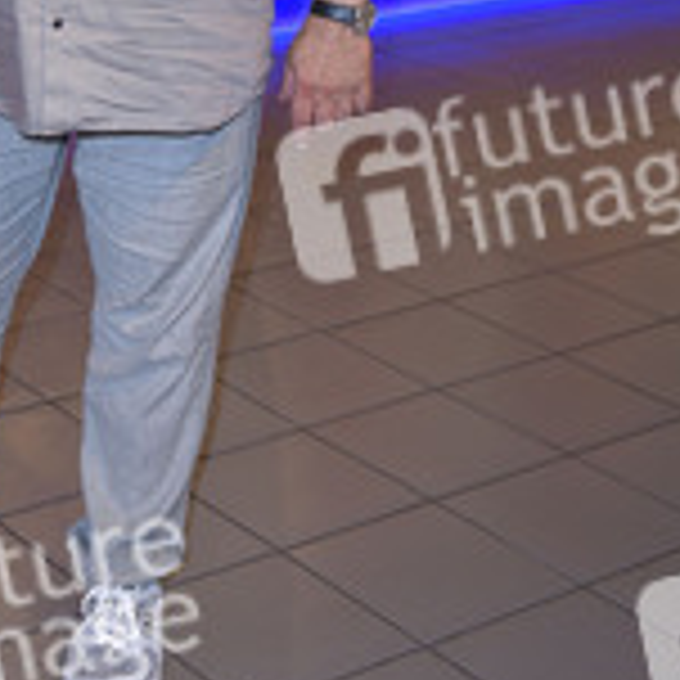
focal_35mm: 72
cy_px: -50
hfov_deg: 23.5
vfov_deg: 22.7
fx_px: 1600
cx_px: 99
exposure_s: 1/160
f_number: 5
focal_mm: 32
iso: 1250
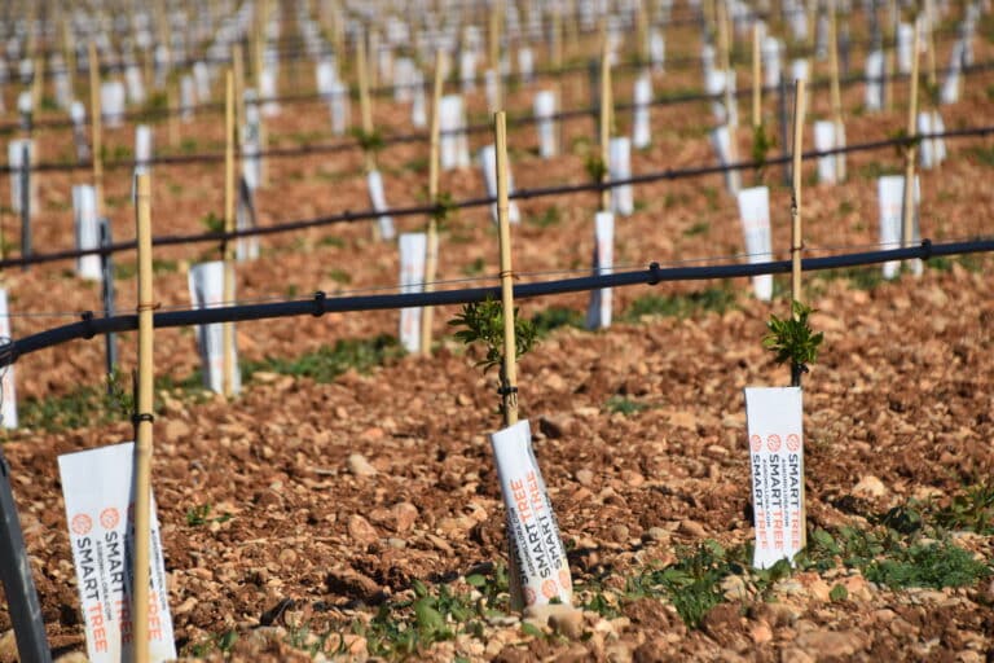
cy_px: 332
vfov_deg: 4.6
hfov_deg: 6.9
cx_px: 497
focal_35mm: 300
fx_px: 8283
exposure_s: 1/500
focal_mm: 200
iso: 100
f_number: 8
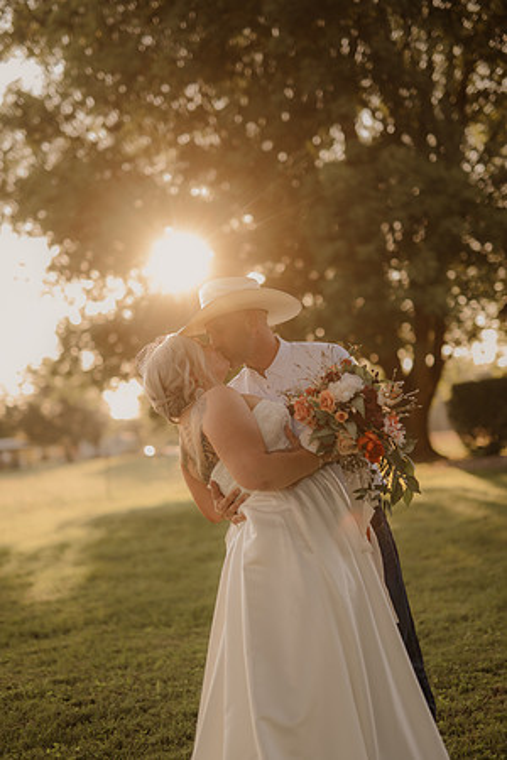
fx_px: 1056
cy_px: 380
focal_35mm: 50
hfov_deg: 27.0
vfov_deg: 39.6
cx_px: 254
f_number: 2.8
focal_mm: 50
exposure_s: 1/640
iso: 200
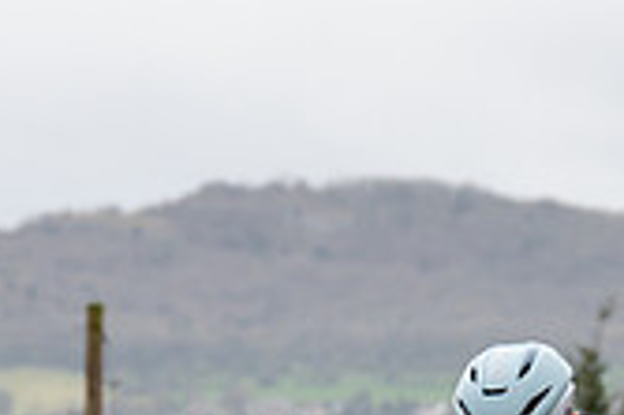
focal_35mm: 512
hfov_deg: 4.0
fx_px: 8866
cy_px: 510
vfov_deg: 2.7
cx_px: 942
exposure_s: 1/1000
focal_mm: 100
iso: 400
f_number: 4
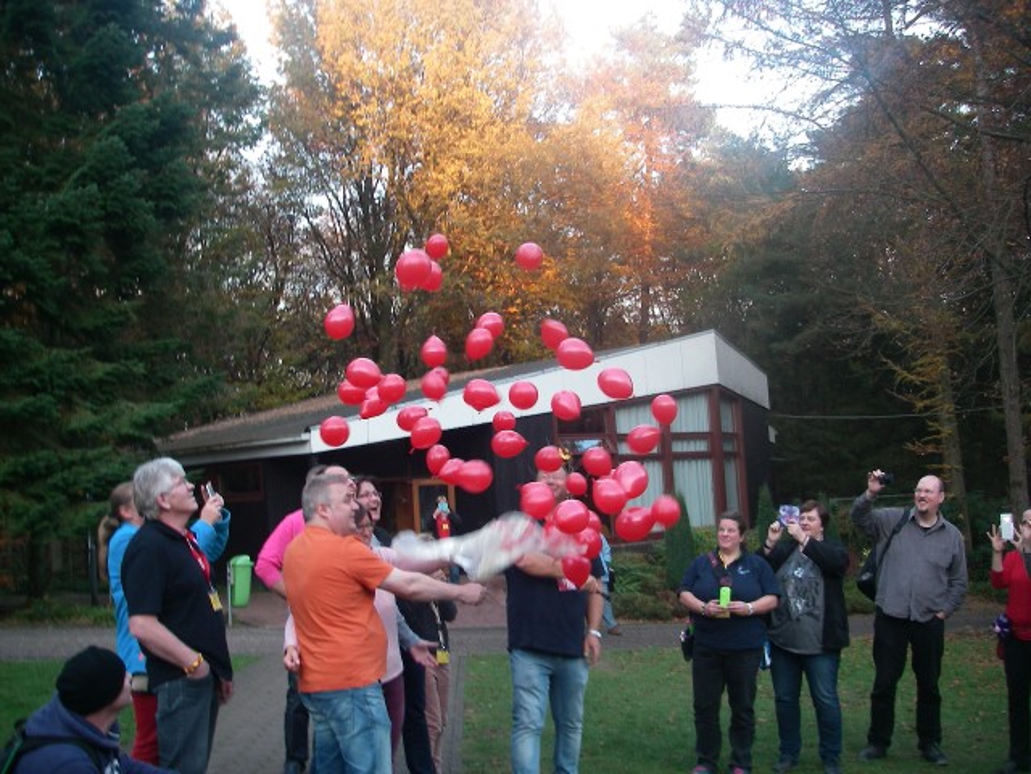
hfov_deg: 49.0
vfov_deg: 37.7
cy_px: 387
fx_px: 1132
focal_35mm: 38
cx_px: 516
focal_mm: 6.3
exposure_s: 1/50
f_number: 3.3
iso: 125
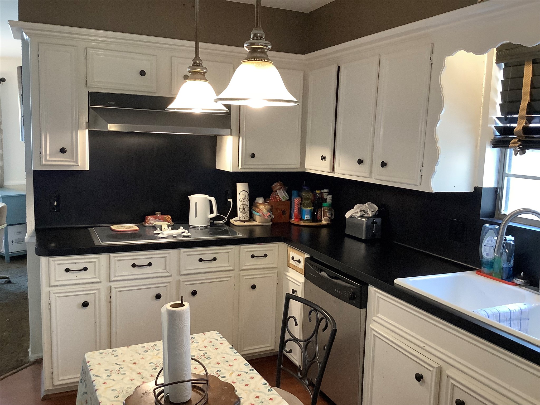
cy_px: 202
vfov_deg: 45.4
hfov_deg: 58.4
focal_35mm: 31
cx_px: 270
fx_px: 484
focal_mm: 3.3
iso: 250
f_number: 2.4
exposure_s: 1/60
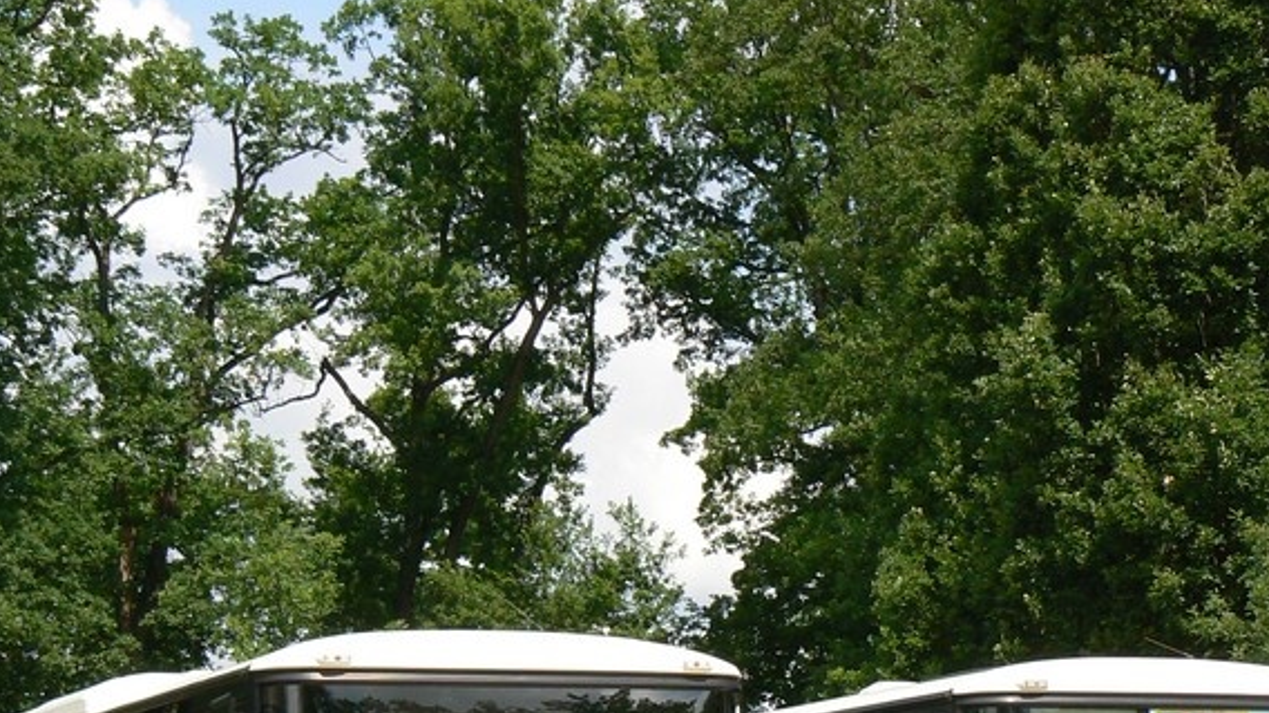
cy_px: 701
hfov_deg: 18.8
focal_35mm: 114
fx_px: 3835
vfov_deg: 10.5
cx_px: 634
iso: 100
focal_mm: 11
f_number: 4
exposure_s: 1/1000
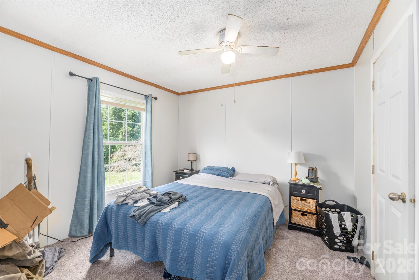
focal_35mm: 14
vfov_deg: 81.2
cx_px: 210
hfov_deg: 104.3
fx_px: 163
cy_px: 140
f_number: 8
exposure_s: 1/125
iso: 320
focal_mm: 14
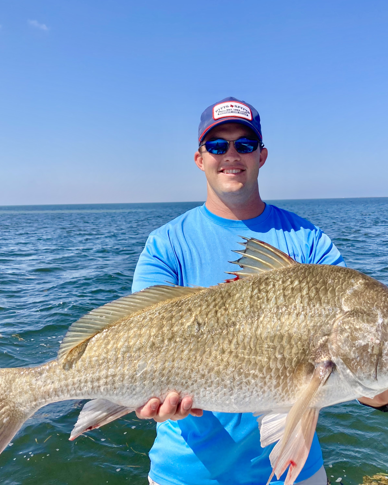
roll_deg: -0.9
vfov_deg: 49.1
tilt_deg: -4.3
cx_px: 187
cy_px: 239
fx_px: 531
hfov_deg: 40.1
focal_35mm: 37
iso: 20
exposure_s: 1/2088
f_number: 1.8
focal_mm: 3.99
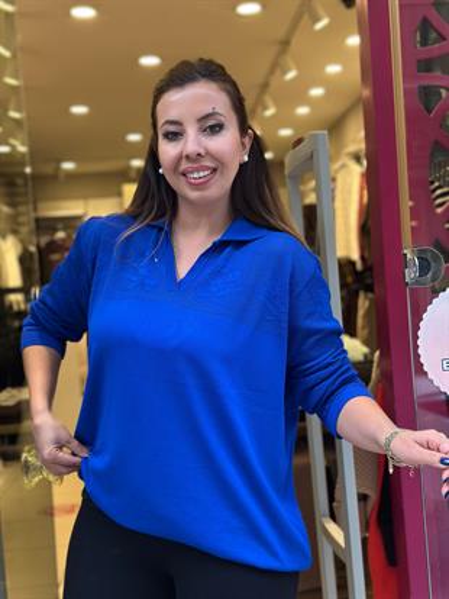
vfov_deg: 39.6
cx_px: 224
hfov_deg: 30.3
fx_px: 830
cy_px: 300
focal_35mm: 48
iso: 125
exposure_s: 1/100
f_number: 1.78
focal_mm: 6.86
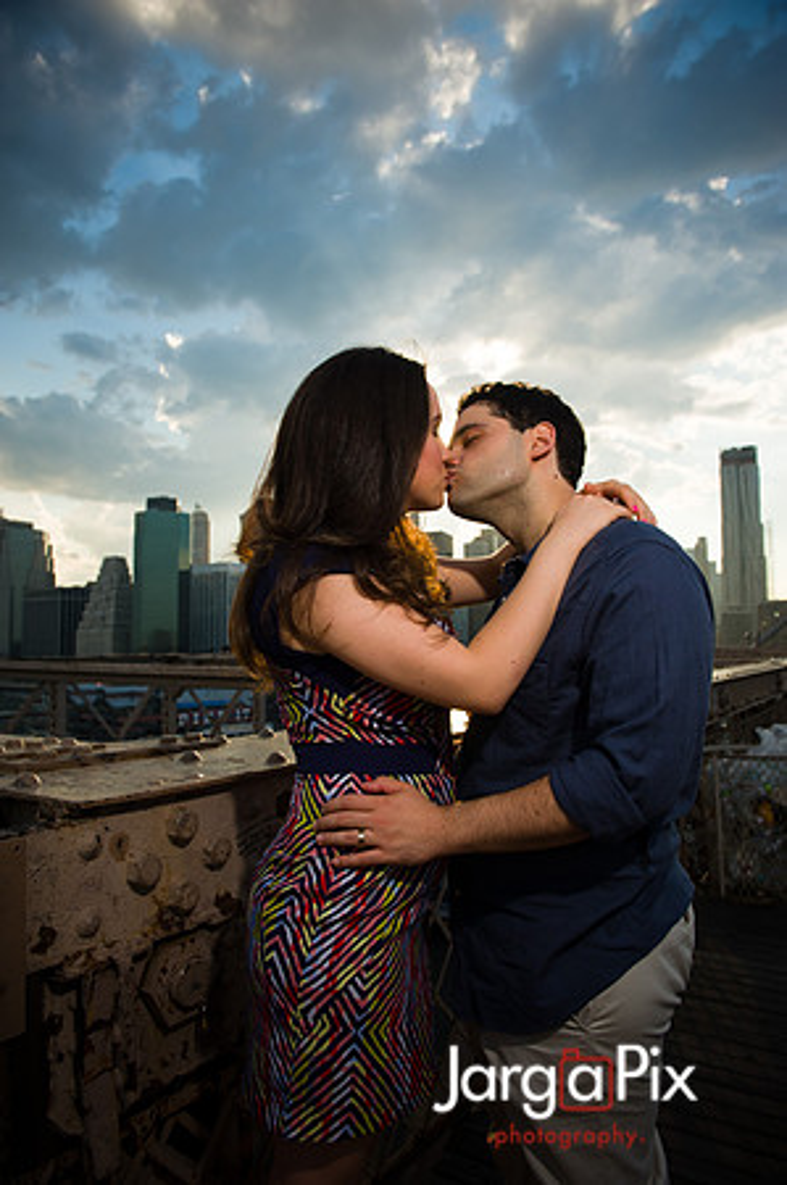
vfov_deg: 73.8
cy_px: 592
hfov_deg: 53.0
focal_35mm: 24
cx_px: 394
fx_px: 789
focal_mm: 24
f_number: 5.6
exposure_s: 1/1000
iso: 200
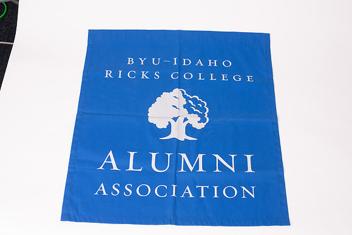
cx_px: 176
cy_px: 118
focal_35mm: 50
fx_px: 489
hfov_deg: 39.6
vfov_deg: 27.0
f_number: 7.1
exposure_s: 1/125
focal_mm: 50
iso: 100
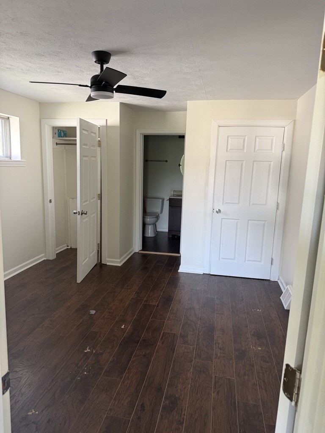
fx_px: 300
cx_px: 162
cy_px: 216
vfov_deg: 71.6
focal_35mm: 24
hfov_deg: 56.8
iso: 250
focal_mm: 6.76
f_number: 1.78
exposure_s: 1/60
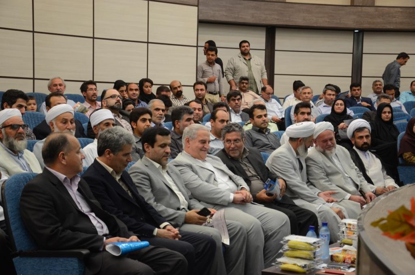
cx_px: 208
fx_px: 776
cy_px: 138
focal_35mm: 68
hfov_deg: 29.9
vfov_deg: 20.1
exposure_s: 1/80
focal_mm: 45
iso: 1250
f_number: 4.8
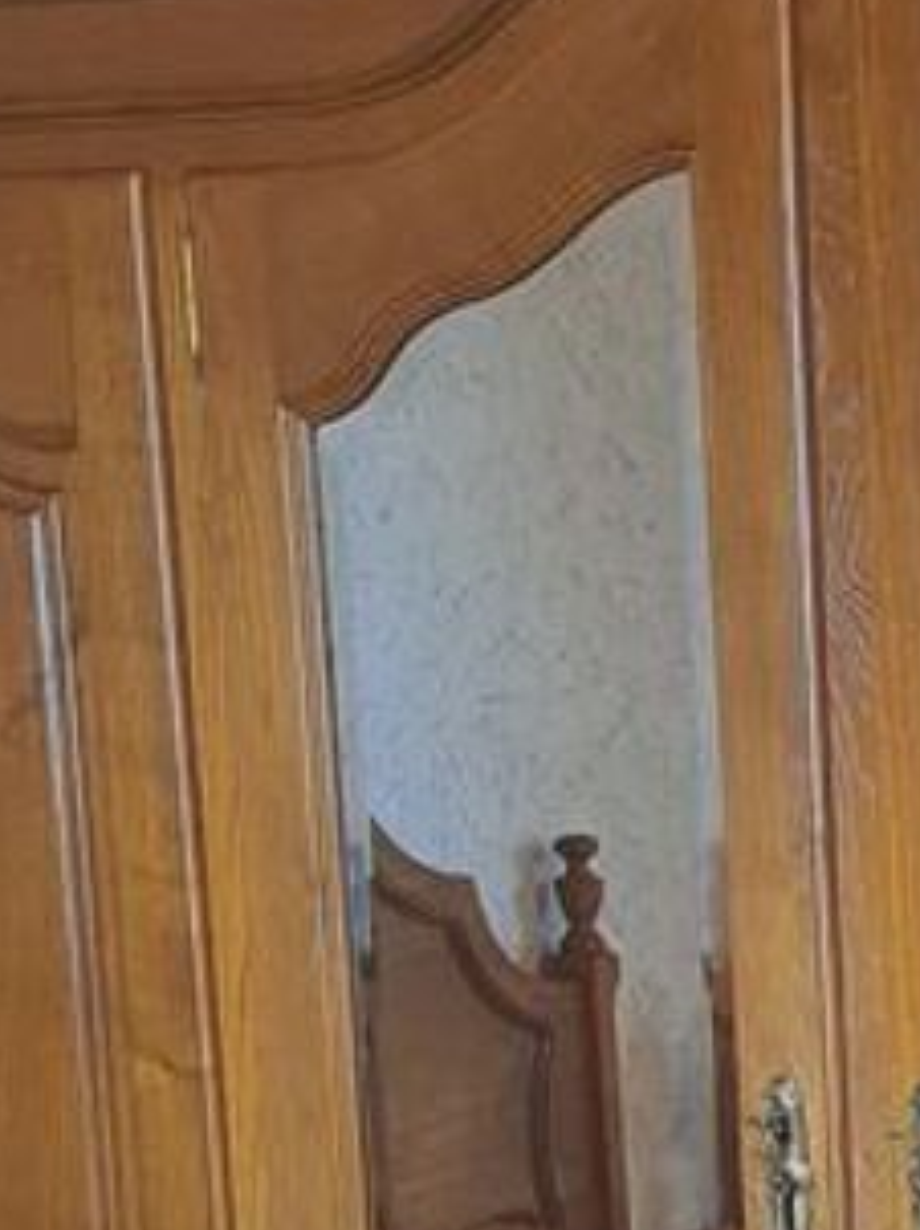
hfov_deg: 13.3
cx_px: 1299
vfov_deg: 17.6
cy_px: 1513
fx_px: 3762
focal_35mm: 106
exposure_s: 1/33
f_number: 1.8
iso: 250
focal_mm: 5.23
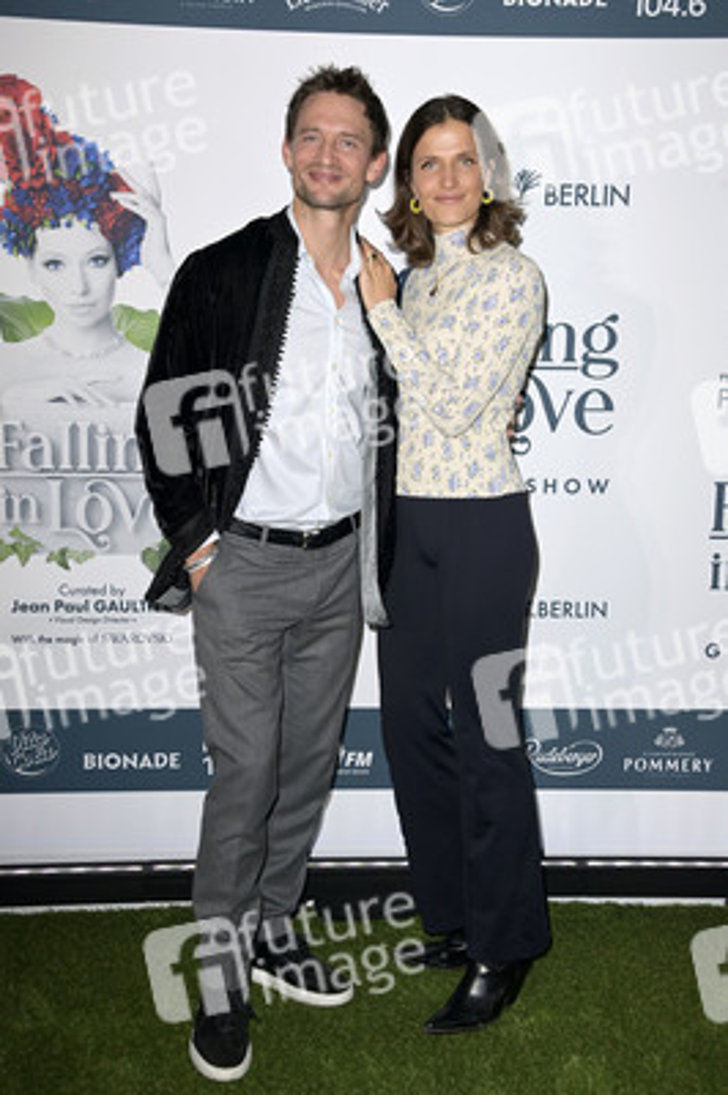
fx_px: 1458
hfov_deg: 28.0
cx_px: 364
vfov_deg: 41.1
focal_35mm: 48
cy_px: 548
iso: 640
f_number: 6.3
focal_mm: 48
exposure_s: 1/250
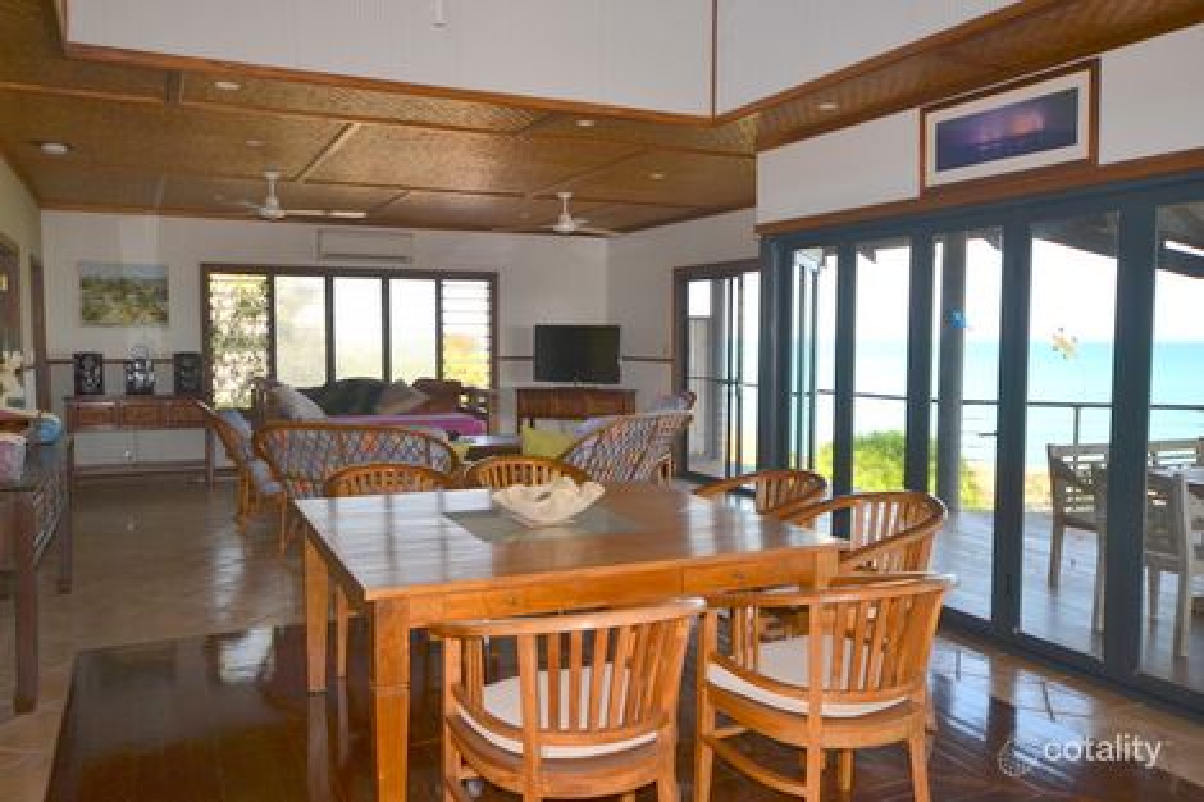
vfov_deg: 43.6
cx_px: 602
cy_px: 401
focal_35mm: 30
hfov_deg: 61.9
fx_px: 1003
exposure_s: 1/60
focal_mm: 20
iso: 100
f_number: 5.6
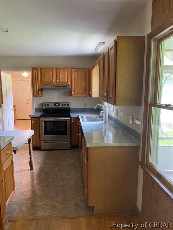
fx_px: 173
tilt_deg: -8.7
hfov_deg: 53.1
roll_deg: -0.2
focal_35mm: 26
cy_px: 115
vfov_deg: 67.3
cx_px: 86
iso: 400
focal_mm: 4.25
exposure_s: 1/40
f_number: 1.8
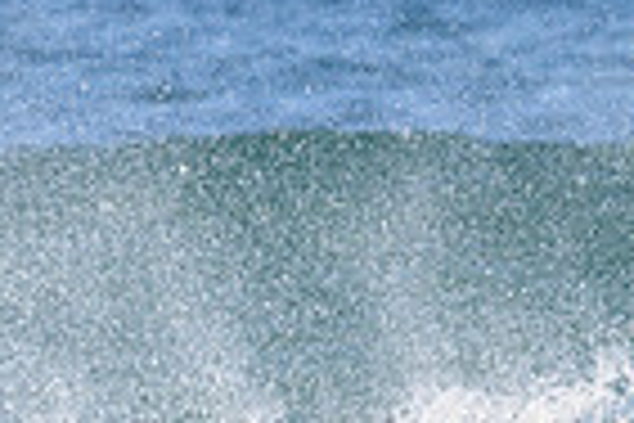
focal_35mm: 2426
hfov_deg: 0.9
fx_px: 42721
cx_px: 270
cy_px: 702
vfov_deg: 0.6
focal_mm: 500
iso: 1000
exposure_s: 1/1600
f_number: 11
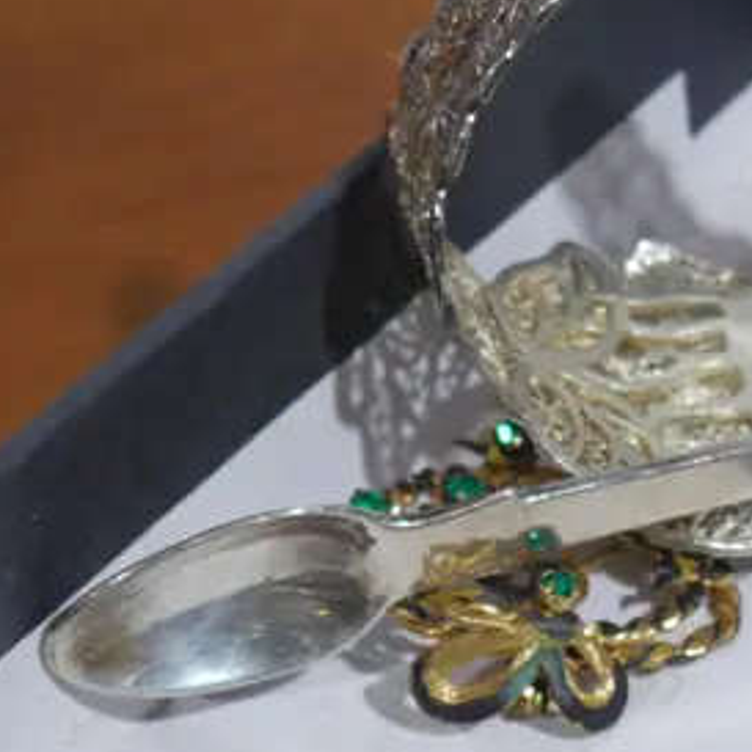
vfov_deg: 10.5
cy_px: 707
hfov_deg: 10.3
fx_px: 4080
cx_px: 1025
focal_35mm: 166
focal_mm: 25
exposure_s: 1/60
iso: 800
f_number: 5.3
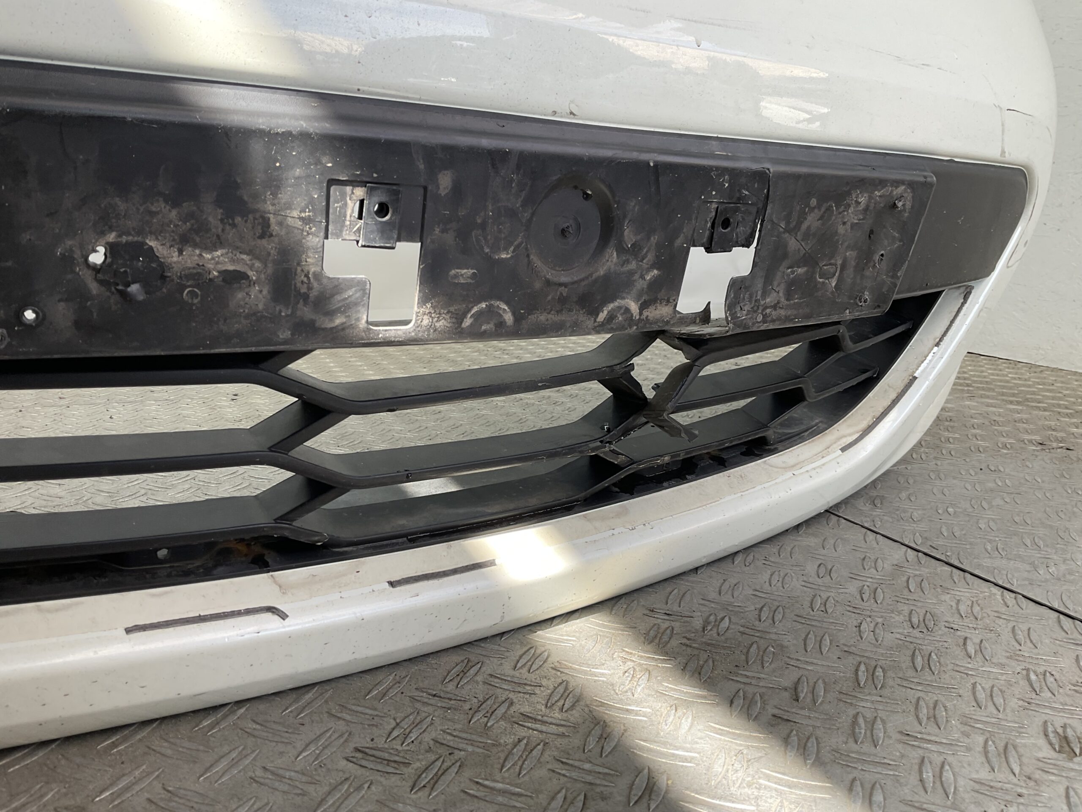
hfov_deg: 61.7
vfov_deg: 48.2
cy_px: 406
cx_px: 541
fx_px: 906
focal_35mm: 29
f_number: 1.8
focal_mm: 3
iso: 16
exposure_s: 1/125
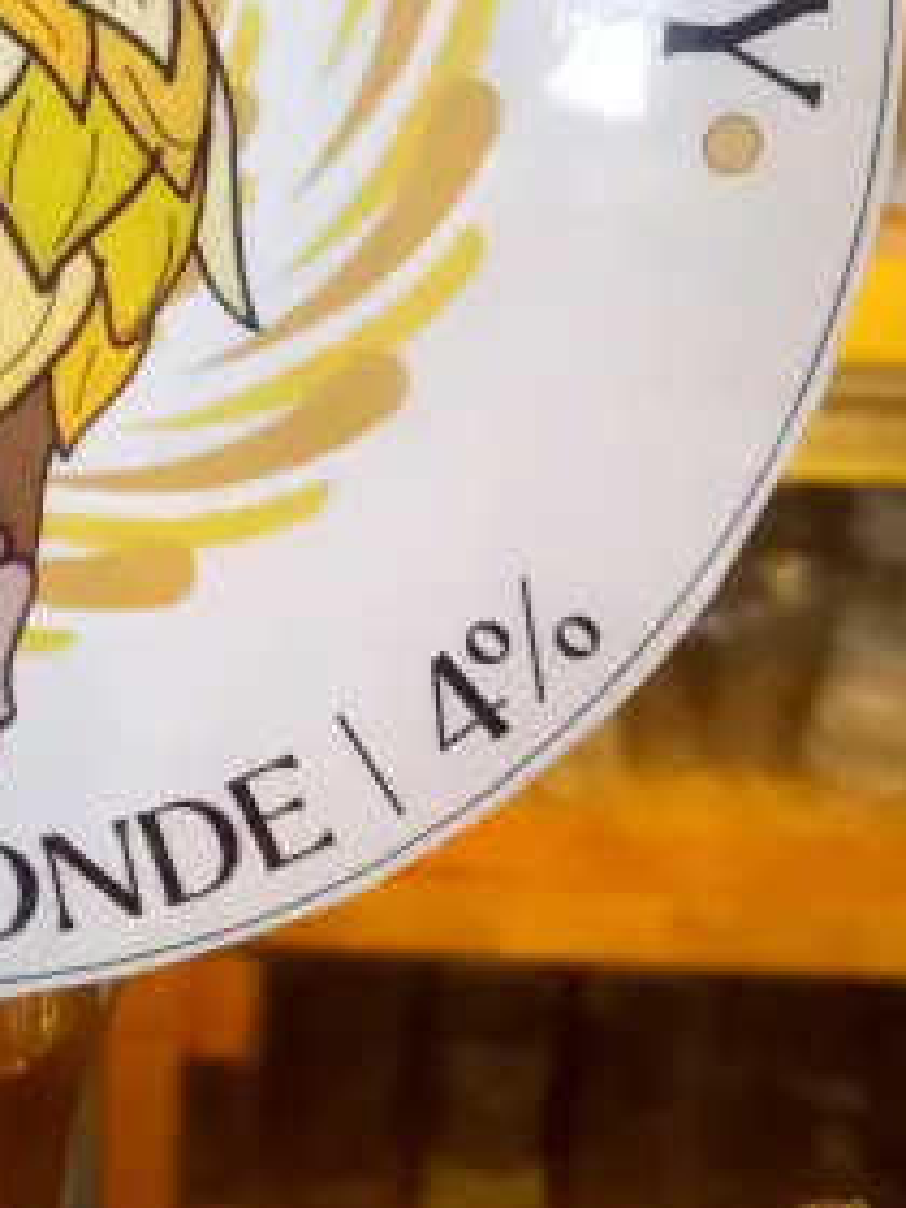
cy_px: 168
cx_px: -69
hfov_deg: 17.8
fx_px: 2792
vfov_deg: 23.9
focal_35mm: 80
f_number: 2
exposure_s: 1/20
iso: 1541
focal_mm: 3.54
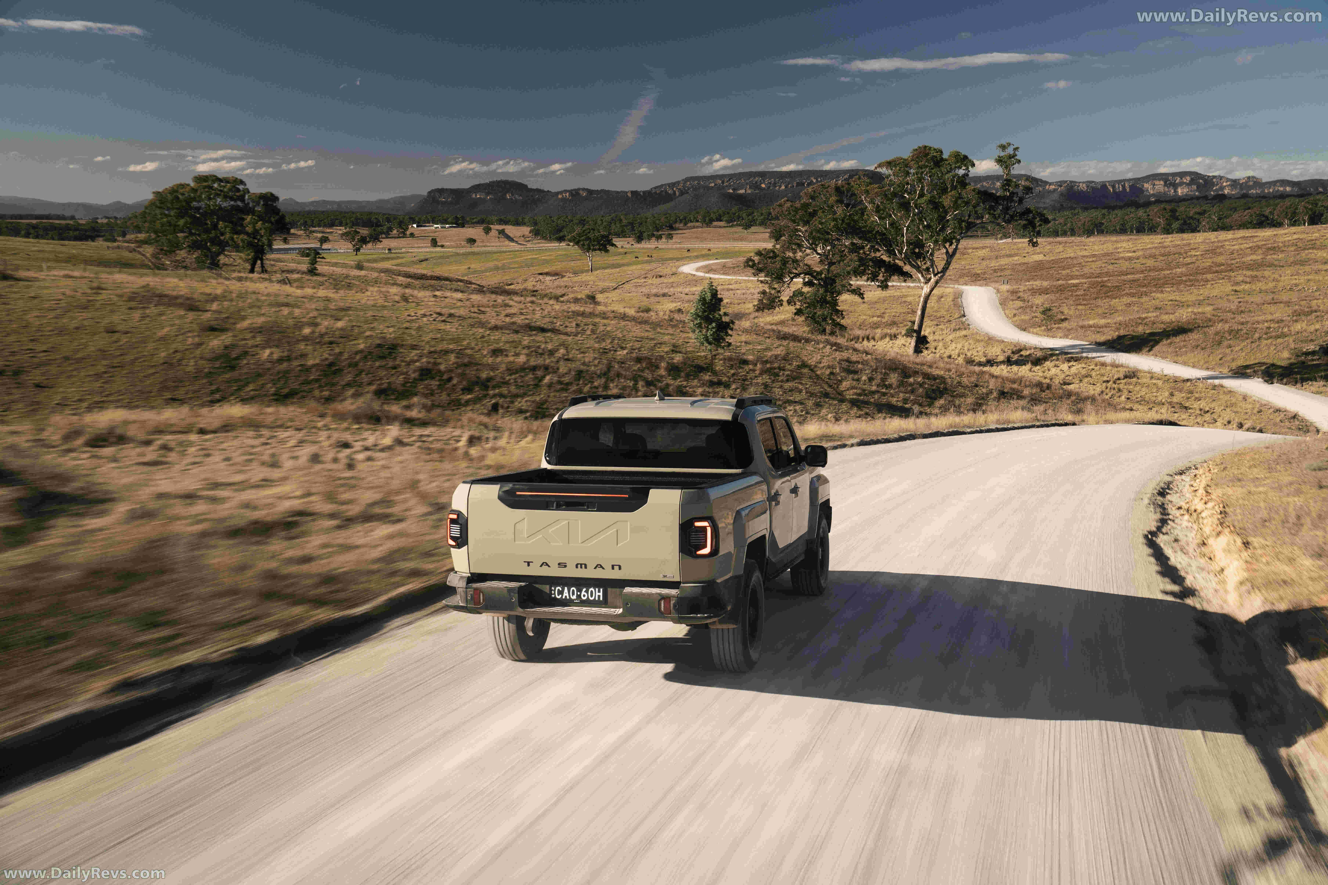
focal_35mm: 38
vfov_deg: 35.1
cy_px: 442
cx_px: 664
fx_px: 1402
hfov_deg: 50.7
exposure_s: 1/20
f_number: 6.3
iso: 320
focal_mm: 38
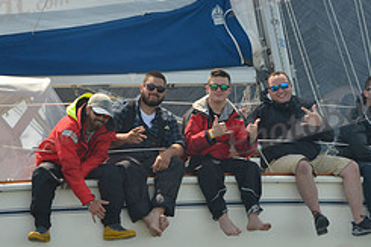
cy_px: 217
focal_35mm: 166
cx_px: 148
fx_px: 1710
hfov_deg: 12.4
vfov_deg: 8.2
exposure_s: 1/1250
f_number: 5.6
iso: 200
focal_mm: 70
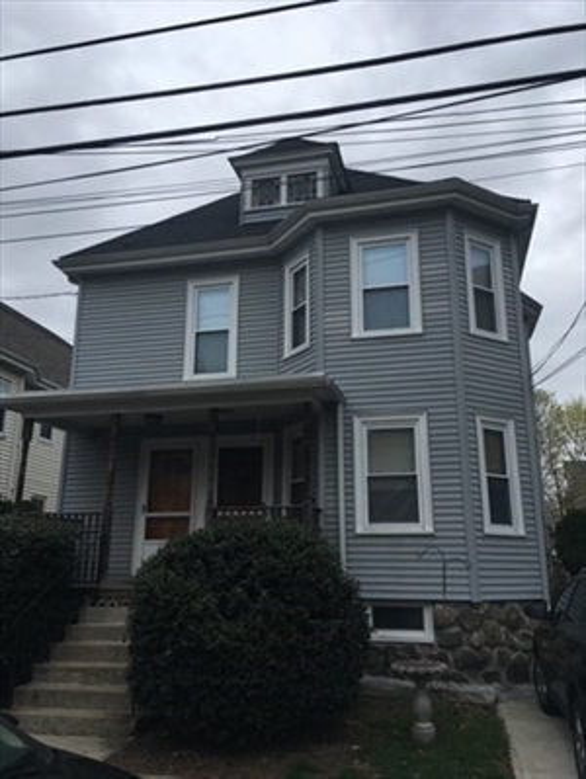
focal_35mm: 29
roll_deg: +0.4
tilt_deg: +15.0
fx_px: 654
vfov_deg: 61.6
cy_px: 390
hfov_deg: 48.3
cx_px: 293
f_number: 2.2
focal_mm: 4.15
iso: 25
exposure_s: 1/1261
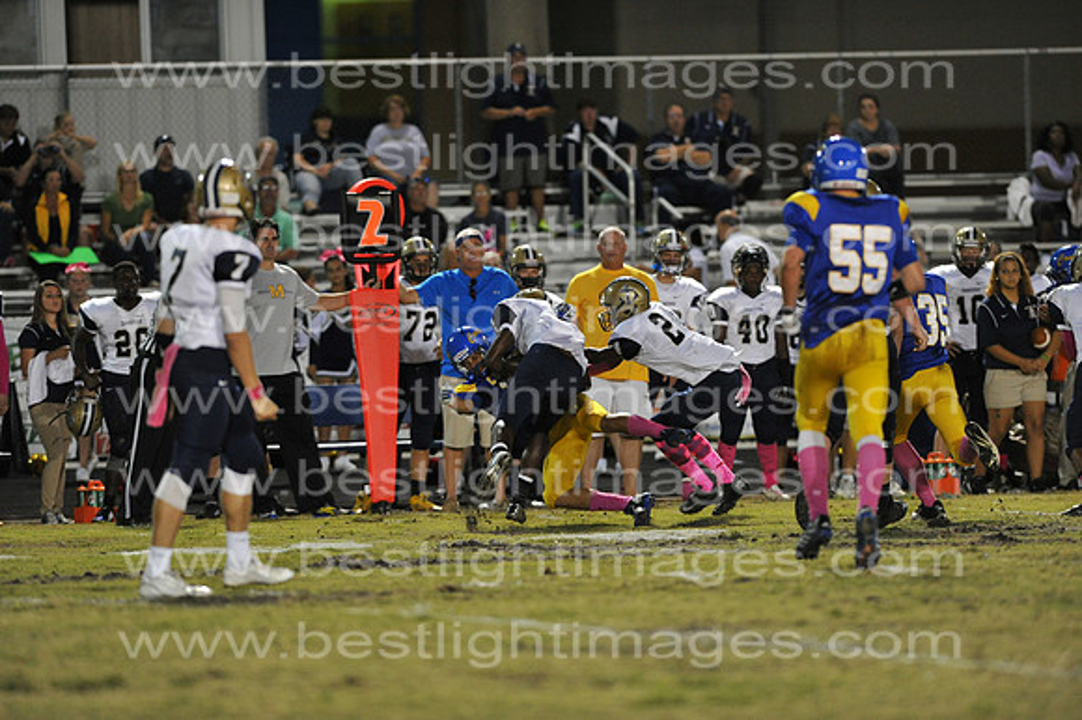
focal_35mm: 300
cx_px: 541
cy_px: 360
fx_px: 9011
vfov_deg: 4.6
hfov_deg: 6.9
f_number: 4
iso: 5000
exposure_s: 1/500
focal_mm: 300
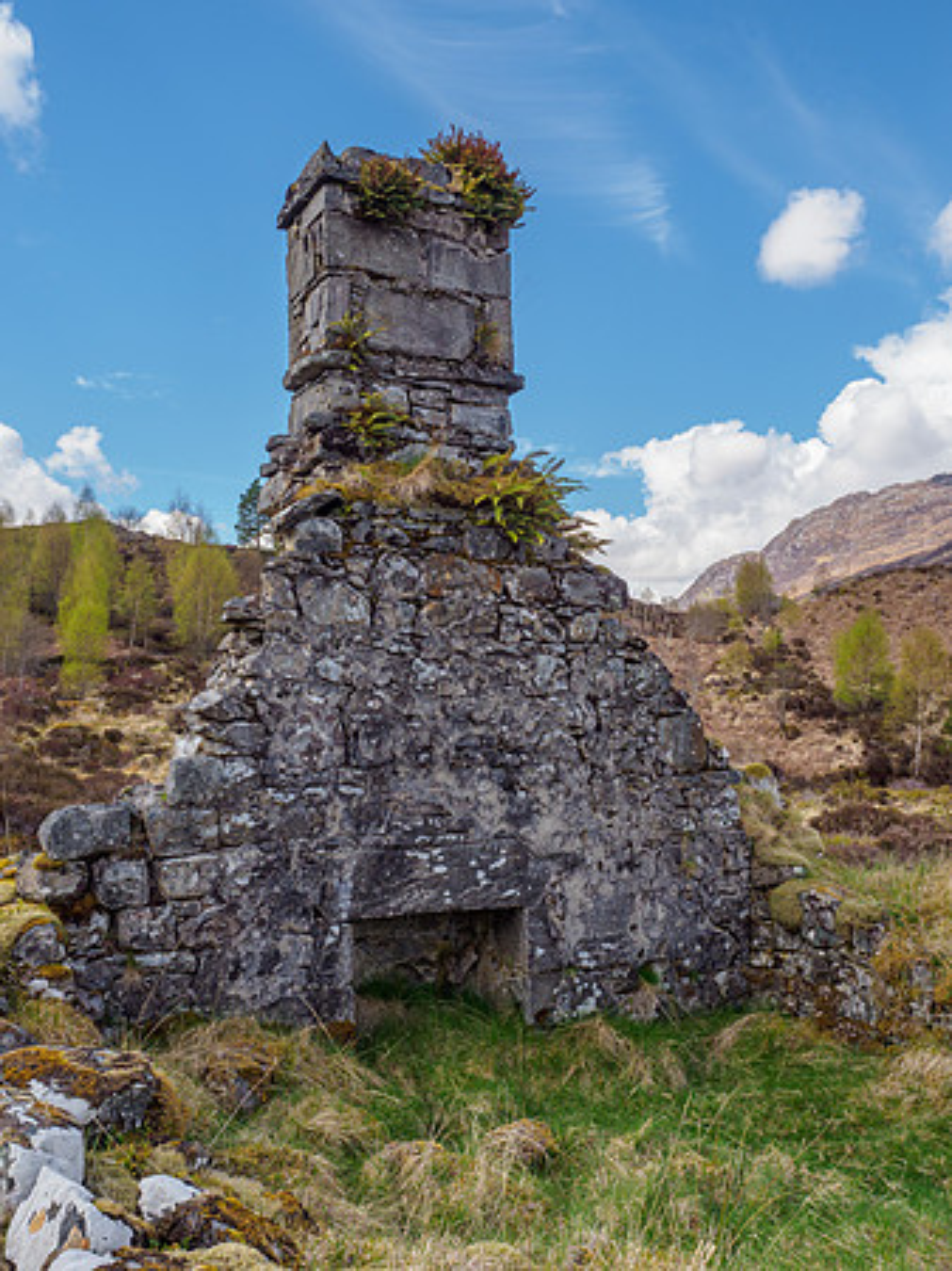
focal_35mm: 34
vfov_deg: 54.0
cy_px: 636
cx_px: 476
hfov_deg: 41.8
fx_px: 1248
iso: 200
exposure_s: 1/160
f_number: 7.1
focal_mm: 17
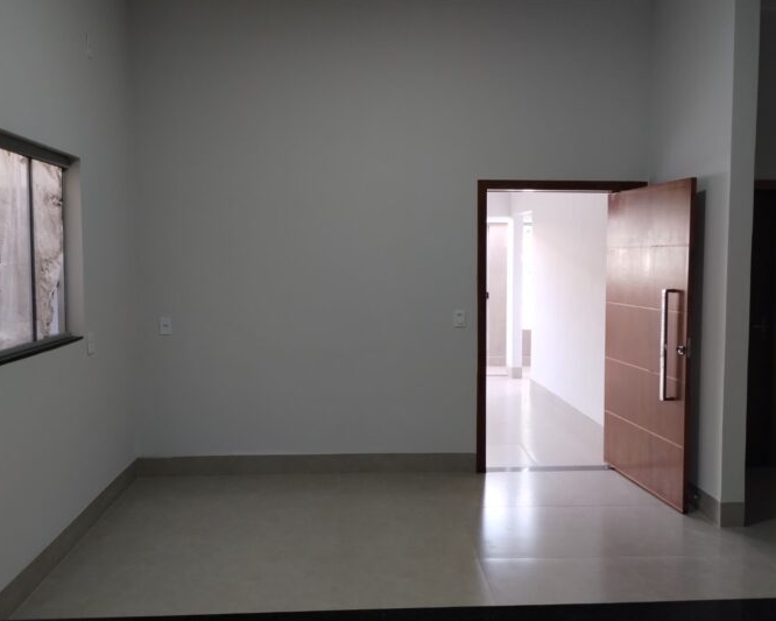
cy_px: 306
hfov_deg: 58.8
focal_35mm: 30
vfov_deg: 48.5
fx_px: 689
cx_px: 393
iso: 409
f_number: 1.8
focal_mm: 4.27
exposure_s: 1/40
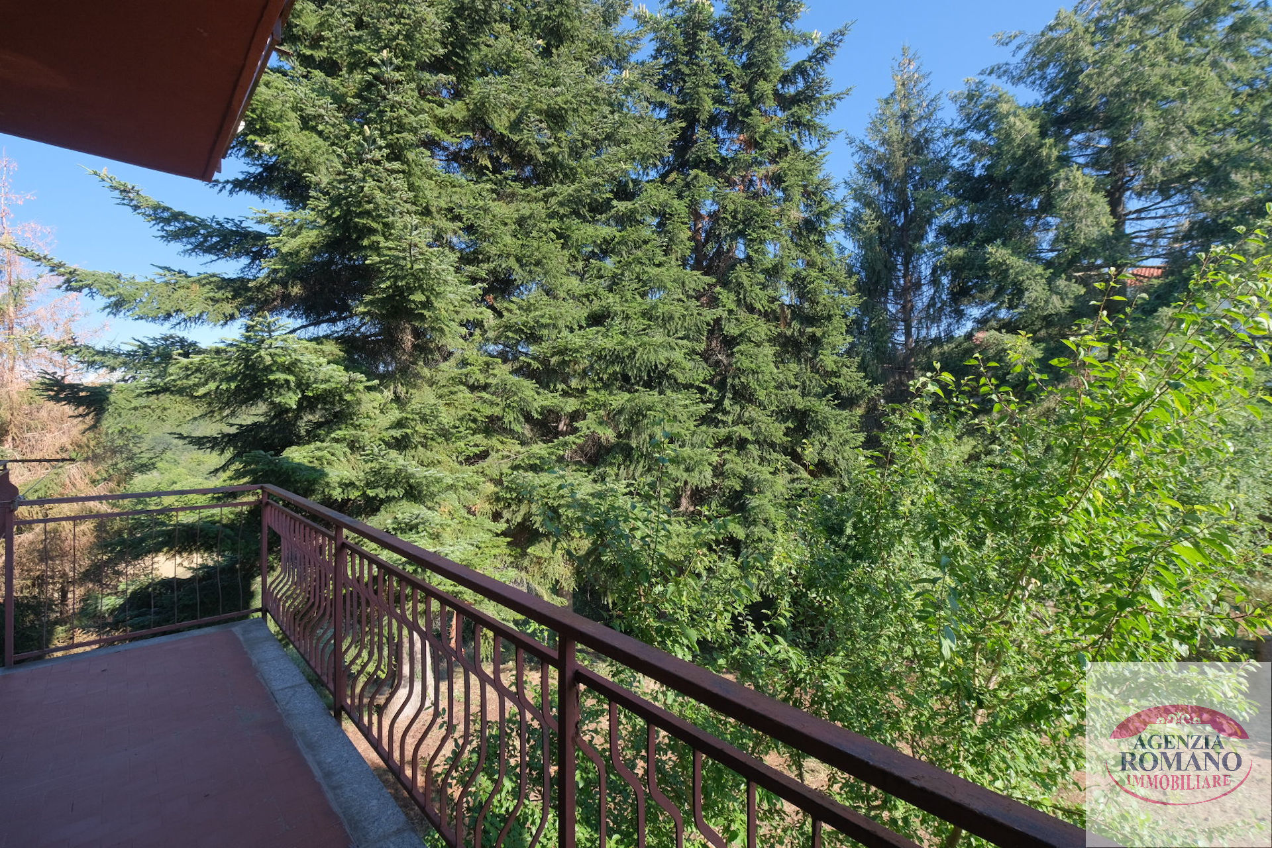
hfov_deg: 100.4
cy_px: 424
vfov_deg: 77.3
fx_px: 530
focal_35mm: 15
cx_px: 636
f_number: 5.6
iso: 320
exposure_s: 1/200
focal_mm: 10
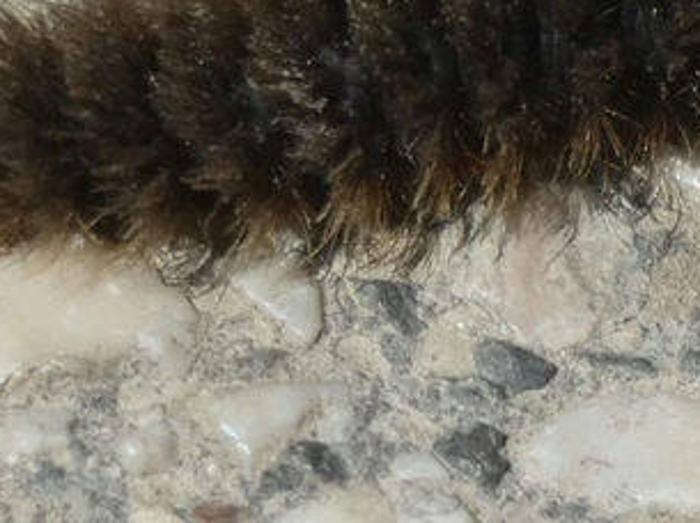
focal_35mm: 290
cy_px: 122
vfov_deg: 5.1
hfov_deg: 6.8
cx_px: 489
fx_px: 5857
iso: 80
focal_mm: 24.7
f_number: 5.3
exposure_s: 1/320
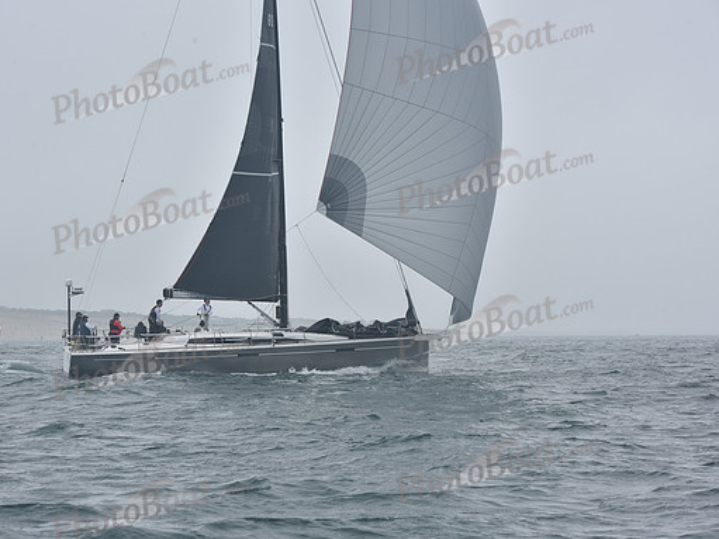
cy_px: 271
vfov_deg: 12.3
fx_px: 2492
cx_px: 324
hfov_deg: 16.4
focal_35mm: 120
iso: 250
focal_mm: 110
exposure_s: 1/800
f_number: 10
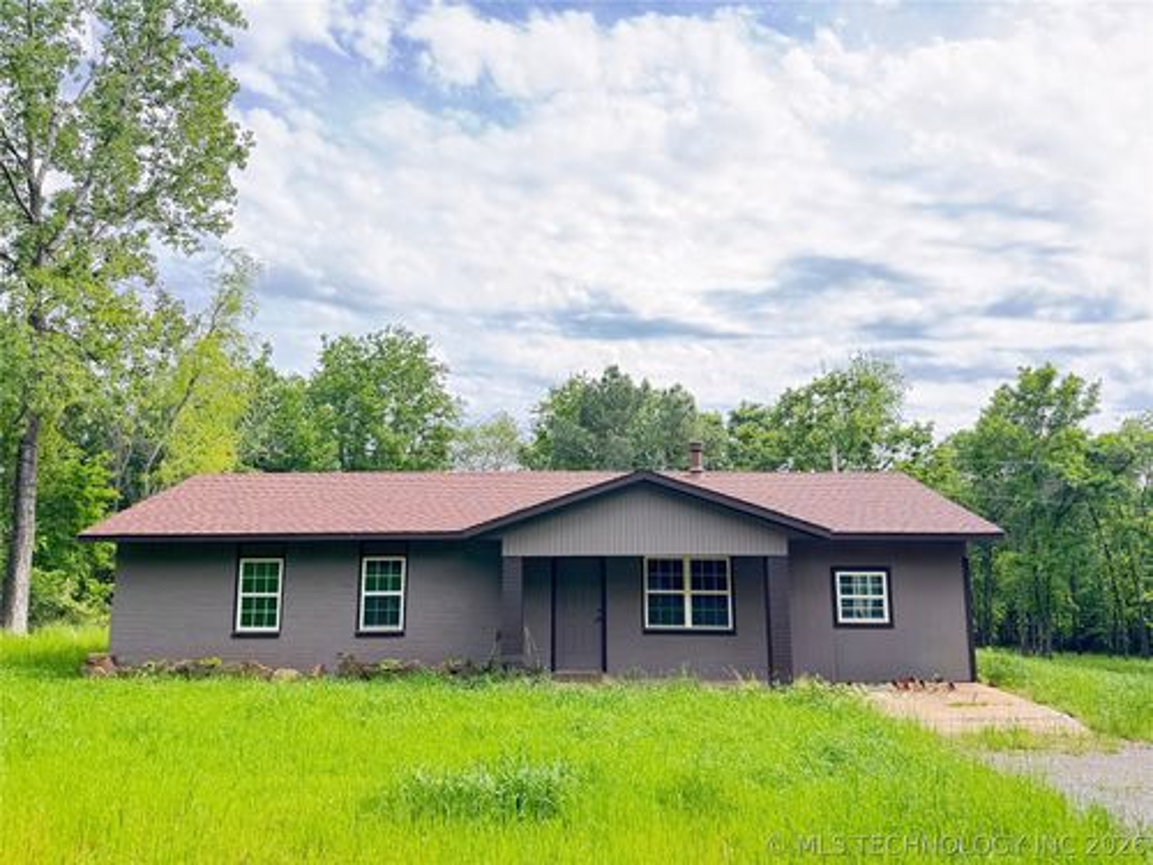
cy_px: 432
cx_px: 576
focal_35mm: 24
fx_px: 799
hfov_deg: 71.6
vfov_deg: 56.8
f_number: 1.78
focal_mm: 6.76
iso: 80
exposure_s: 1/467
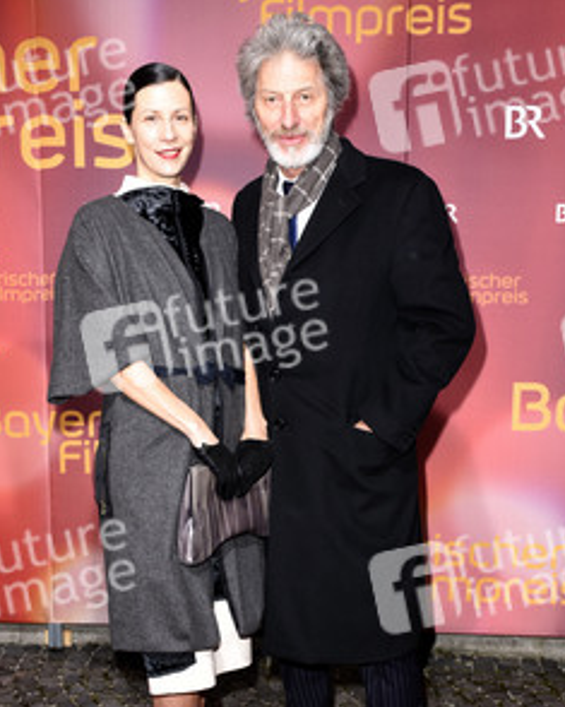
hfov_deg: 32.7
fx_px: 962
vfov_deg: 40.0
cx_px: 274
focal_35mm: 46
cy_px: 457
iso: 320
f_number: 6.3
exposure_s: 1/160
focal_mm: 24
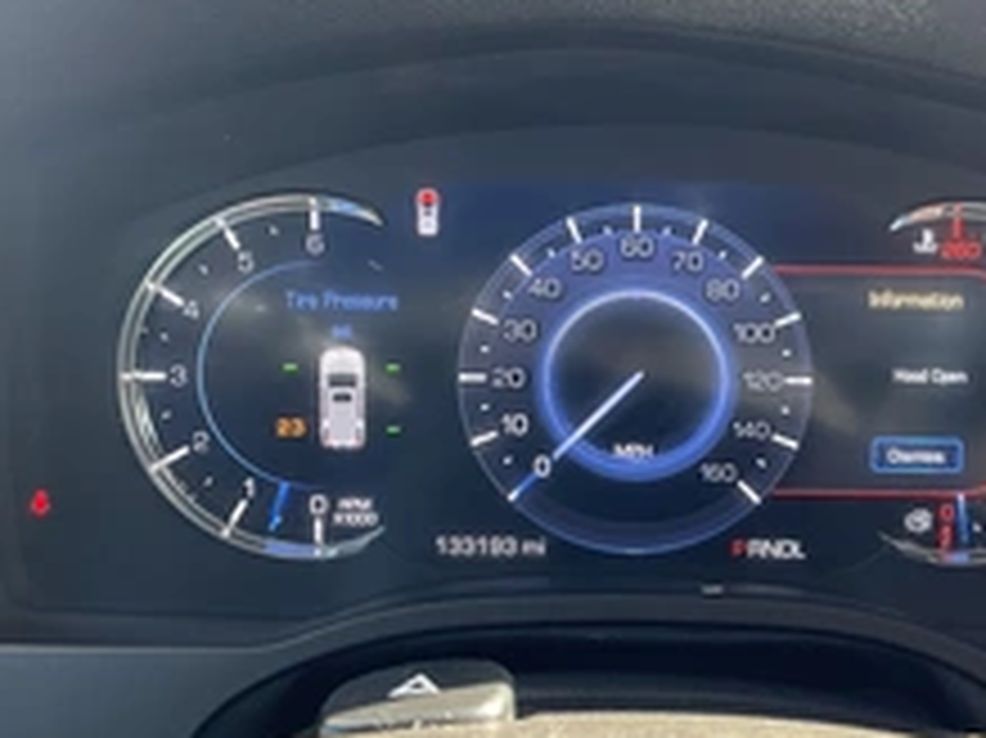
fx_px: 1509
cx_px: 639
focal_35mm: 53
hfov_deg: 35.9
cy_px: 284
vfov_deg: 27.4
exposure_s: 1/63
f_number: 1.8
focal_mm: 3
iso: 64
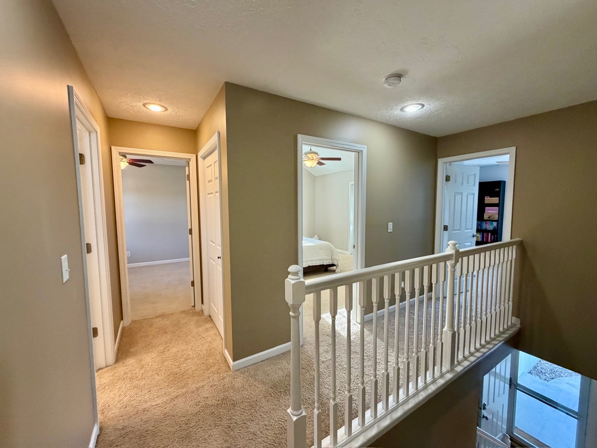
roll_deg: +0.6
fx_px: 241
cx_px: 298
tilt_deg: -5.6
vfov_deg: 85.7
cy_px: 224
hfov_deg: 102.1
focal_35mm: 14
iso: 320
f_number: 2.2
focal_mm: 2.22
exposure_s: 1/120
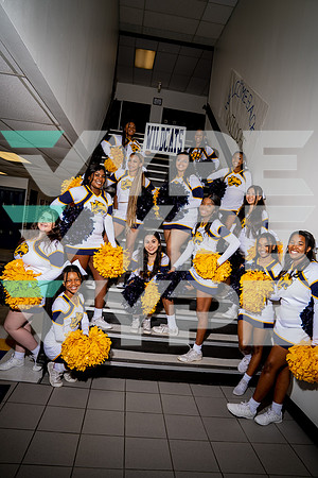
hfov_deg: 53.1
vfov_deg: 73.7
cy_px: 239
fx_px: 318
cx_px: 159
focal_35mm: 24
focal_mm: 24
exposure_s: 1/250
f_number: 5.6
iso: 250
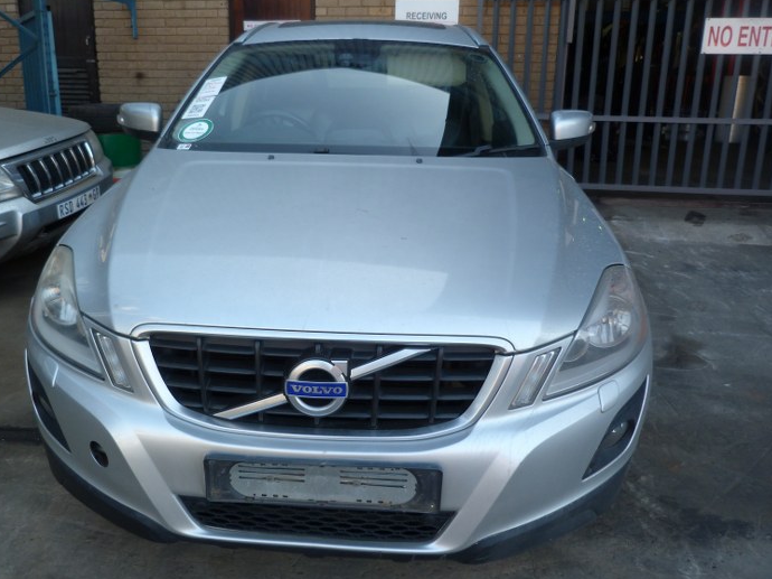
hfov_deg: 61.5
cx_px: 346
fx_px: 647
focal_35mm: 29
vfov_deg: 48.2
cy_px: 274
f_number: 2.8
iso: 80
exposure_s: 1/100
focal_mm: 4.5
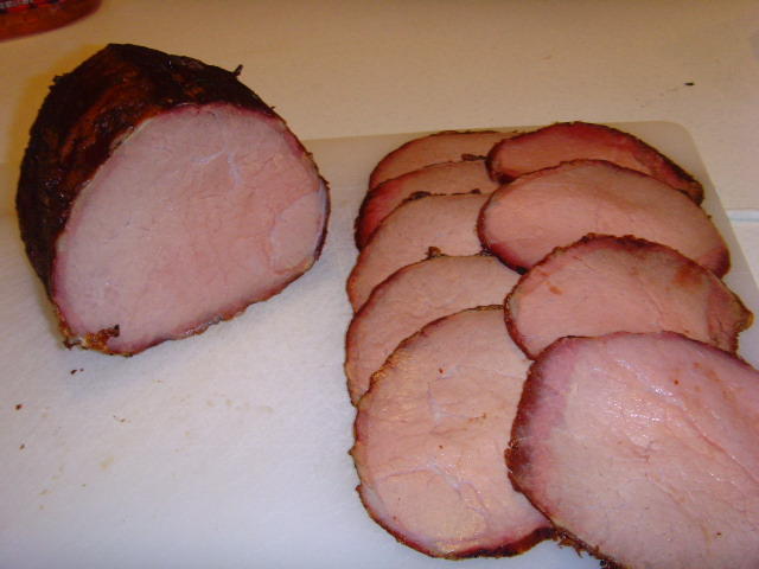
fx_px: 855
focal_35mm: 39
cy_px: 284
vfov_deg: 36.8
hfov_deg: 47.9
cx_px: 380
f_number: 3.5
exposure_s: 1/45
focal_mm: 6.6
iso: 200
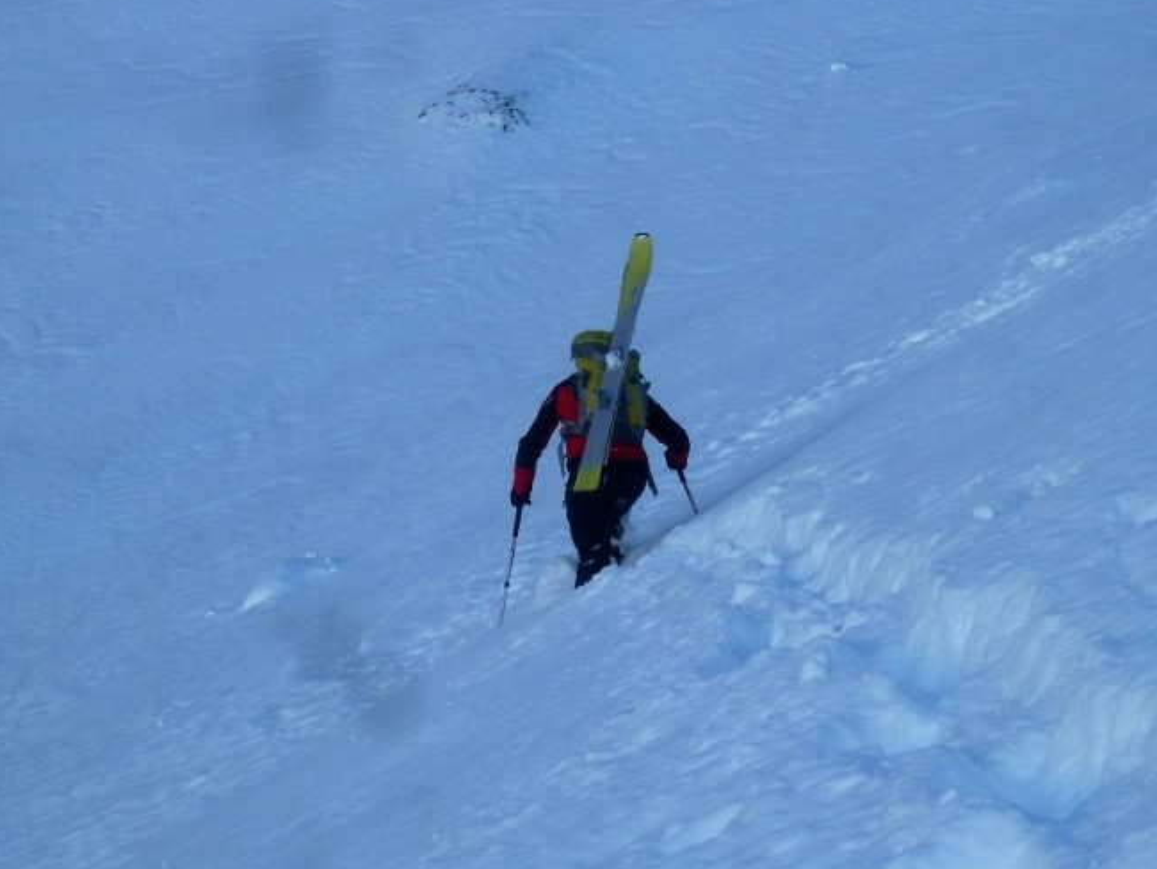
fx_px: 3210
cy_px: 479
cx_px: 675
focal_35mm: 96
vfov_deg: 15.4
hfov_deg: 20.4
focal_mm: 12.8
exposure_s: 1/400
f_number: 4.5
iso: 80
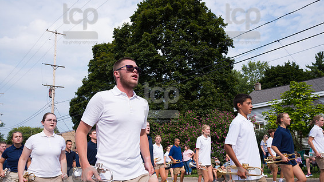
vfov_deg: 40.1
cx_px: 162
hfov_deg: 66.1
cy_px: 103
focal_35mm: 29
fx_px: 249
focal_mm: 27
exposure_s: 1/500
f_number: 6.3
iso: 125
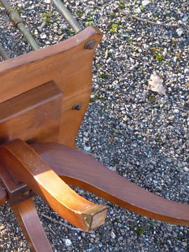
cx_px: -35
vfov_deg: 23.3
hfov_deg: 16.9
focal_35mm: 84
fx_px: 611
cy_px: 121
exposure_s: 1/40
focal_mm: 5.2
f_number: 3.3
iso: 100
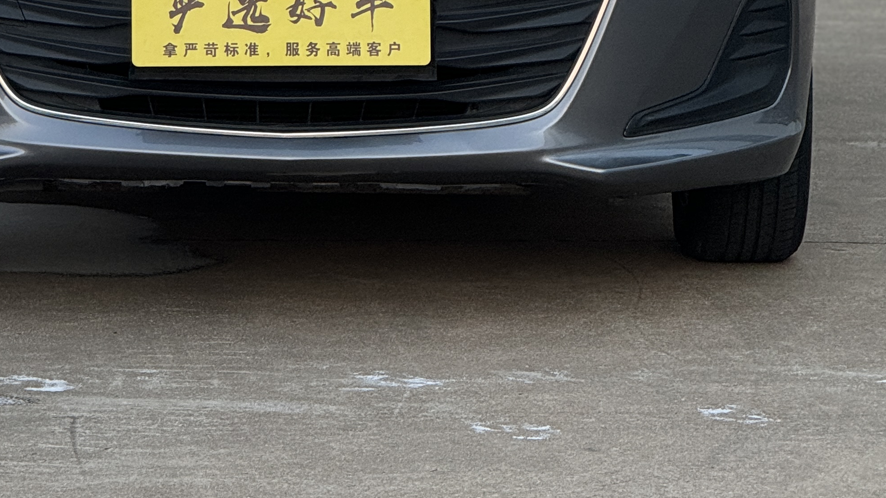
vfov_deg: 4.5
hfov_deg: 8.1
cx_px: 285
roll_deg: -0.5
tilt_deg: -2.0
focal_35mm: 266
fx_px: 6249
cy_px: -344
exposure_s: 1/99
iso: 160
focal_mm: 15.66
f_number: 2.8
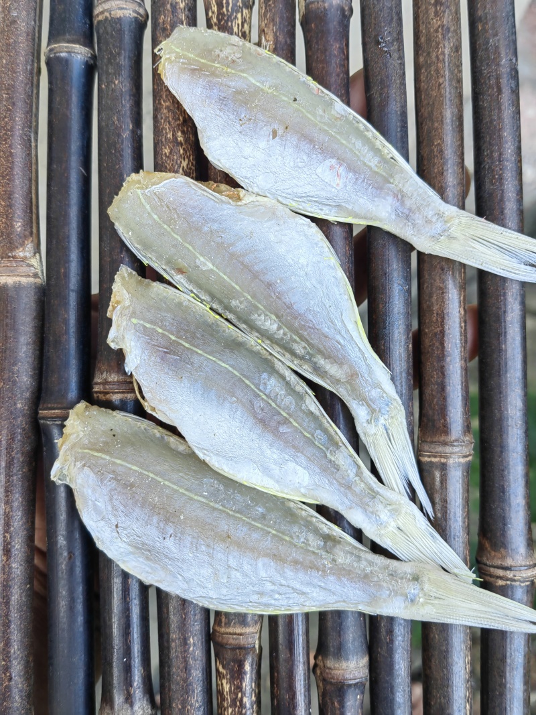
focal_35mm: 27
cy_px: 358
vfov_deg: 65.3
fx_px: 558
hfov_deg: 51.3
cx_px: 268
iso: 160
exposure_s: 1/590
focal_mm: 5.54
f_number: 1.8
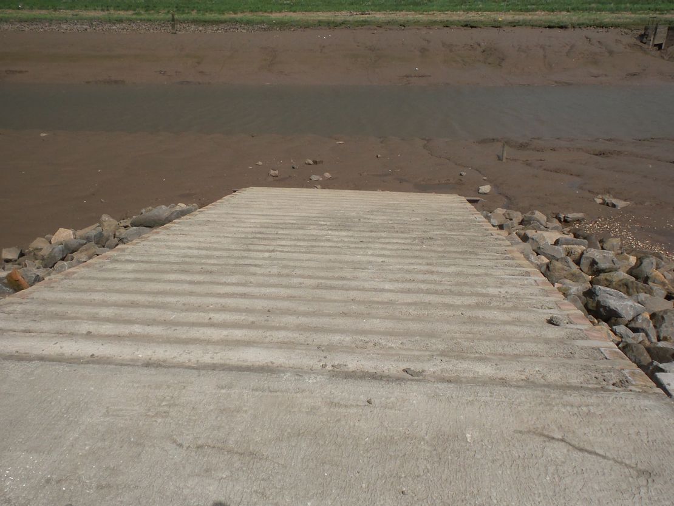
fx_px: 448
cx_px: 337
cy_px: 253
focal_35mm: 23
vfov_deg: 58.9
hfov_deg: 73.9
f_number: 5.6
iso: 100
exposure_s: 1/1600
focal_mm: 4.1
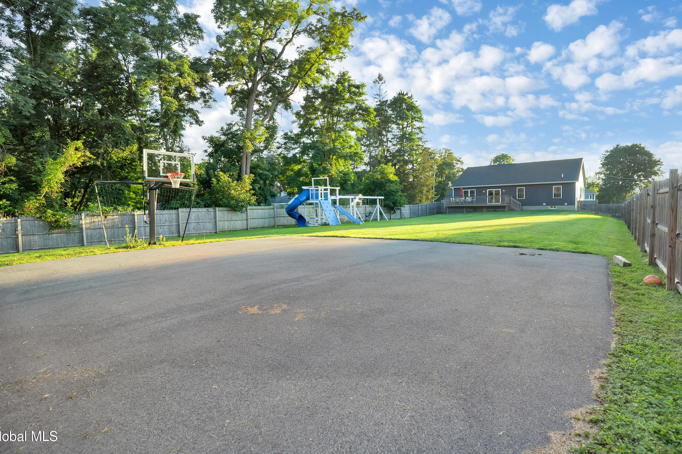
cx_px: 349
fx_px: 322
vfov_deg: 70.4
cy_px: 217
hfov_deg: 93.3
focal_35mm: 17
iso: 250
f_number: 4
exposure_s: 1/80
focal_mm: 16
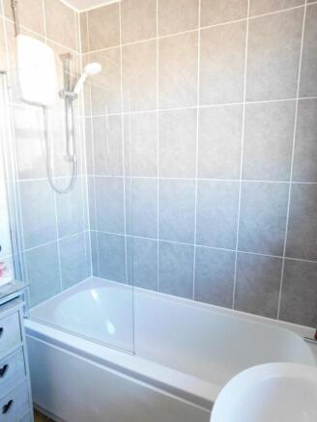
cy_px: 211
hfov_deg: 58.9
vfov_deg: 73.9
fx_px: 281
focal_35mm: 23
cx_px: 158
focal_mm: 4
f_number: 3
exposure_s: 1/20
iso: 400
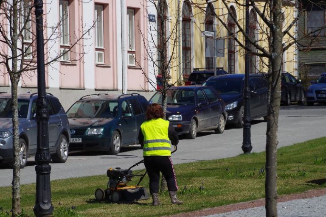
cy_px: 108
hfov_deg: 6.9
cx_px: 163
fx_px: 2716
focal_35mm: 300
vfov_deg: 4.6
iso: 200
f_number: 14
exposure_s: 1/400
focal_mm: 200
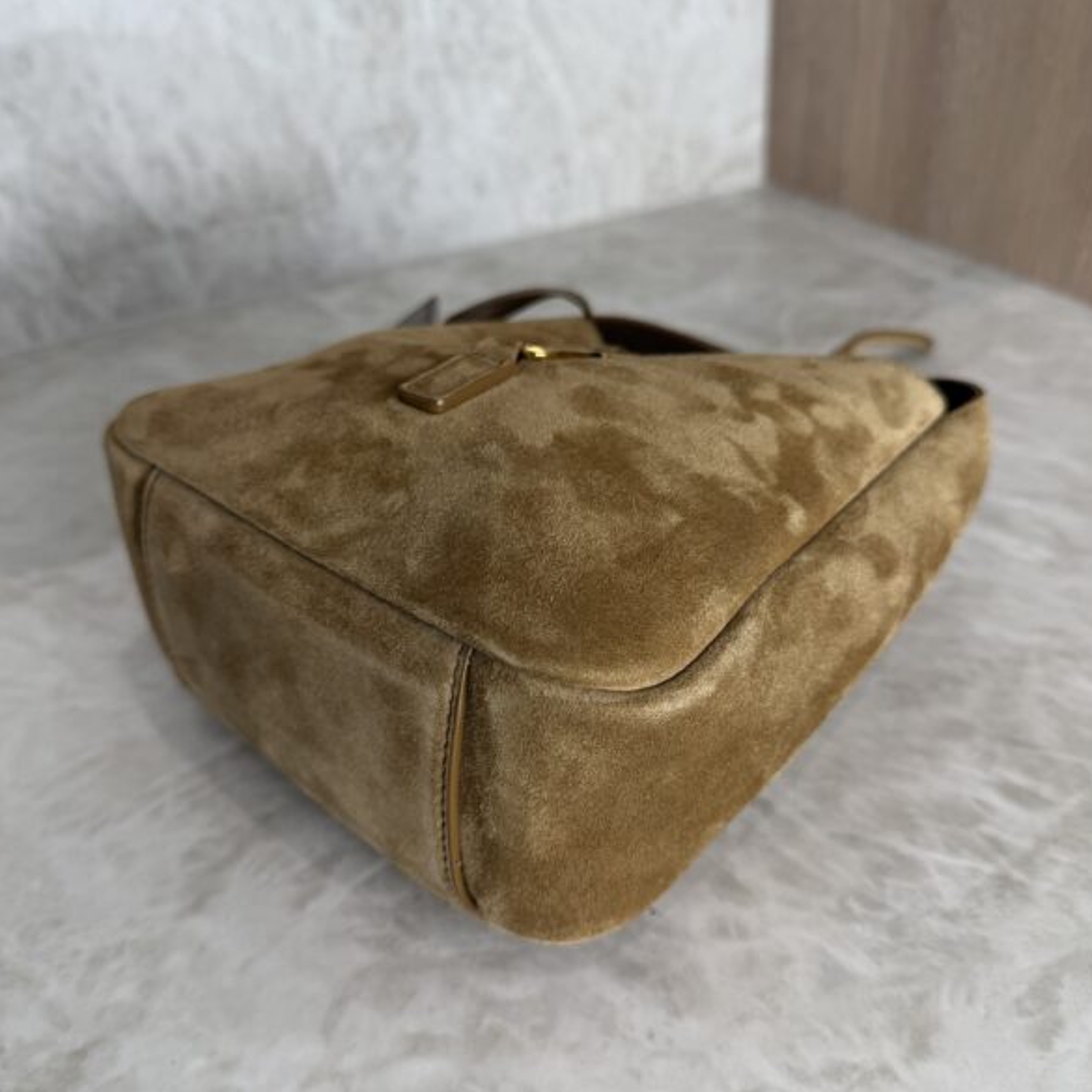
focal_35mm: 29
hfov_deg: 55.6
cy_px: 562
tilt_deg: -34.8
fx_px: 1035
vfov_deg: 55.6
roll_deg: +4.7
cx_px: 543
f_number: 1.78
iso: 64
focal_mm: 6.76
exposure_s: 1/120
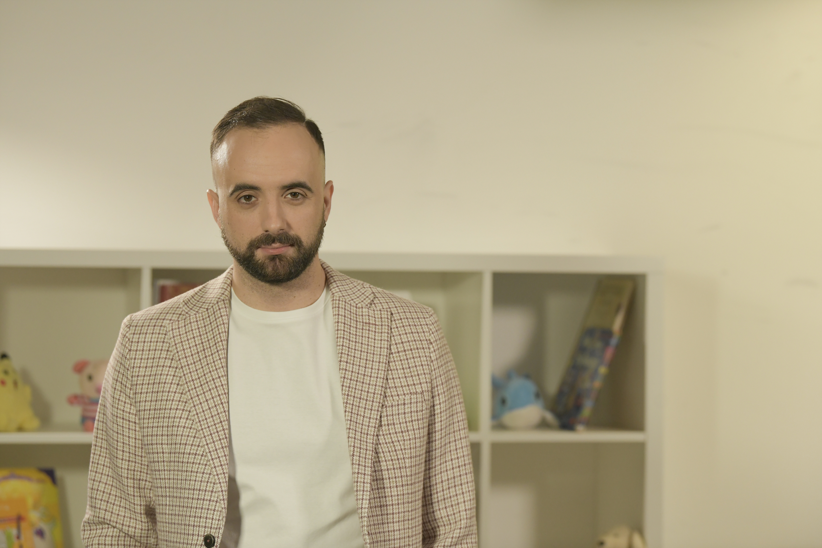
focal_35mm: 105
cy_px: 274
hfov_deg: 19.5
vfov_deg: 13.0
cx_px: 411
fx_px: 2397
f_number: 4
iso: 2500
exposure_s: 1/320
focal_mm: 105
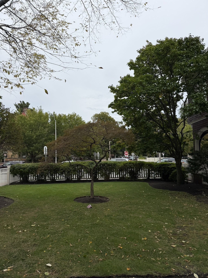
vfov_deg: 71.6
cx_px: 104
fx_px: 192
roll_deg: +0.6
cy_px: 139
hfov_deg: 56.8
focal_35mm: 24
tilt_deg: +5.4
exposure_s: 1/3021
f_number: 1.78
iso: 80
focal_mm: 6.76
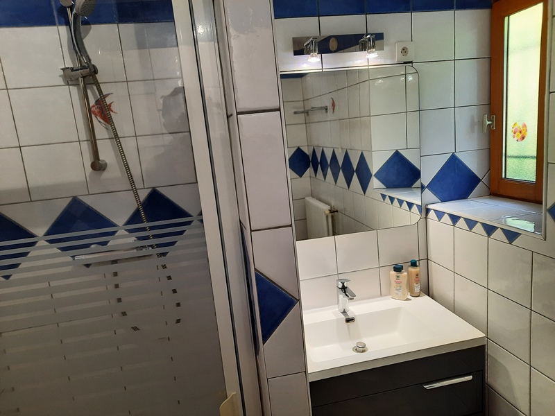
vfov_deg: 54.9
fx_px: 401
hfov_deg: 69.4
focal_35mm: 25
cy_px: 208
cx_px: 278
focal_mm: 4.6
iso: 100
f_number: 2
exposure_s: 1/50
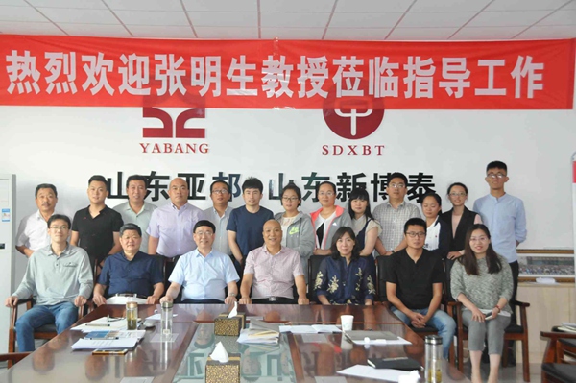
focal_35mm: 51
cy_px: 192
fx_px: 815
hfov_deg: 38.9
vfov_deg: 26.4
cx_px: 288
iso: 1400
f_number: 5
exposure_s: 1/60
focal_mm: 34
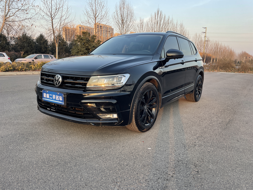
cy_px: 95
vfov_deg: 53.1
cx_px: 126
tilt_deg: -10.7
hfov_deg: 67.3
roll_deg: -1.6
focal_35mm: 26
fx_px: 190
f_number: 1.6
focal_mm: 4.2
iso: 32
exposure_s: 1/349
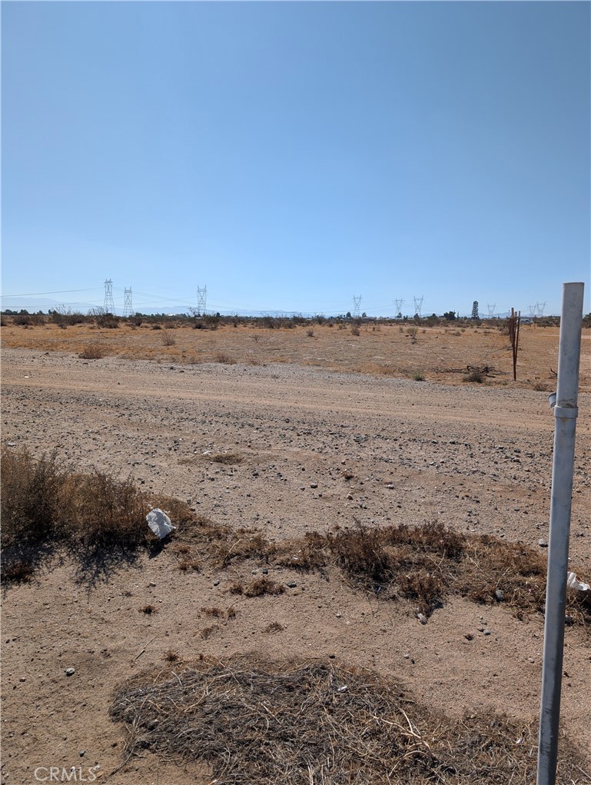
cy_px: 392
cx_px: 296
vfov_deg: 71.5
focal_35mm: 24
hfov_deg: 56.9
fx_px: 545
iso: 23
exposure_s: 1/1890
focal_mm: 6.9
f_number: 1.68
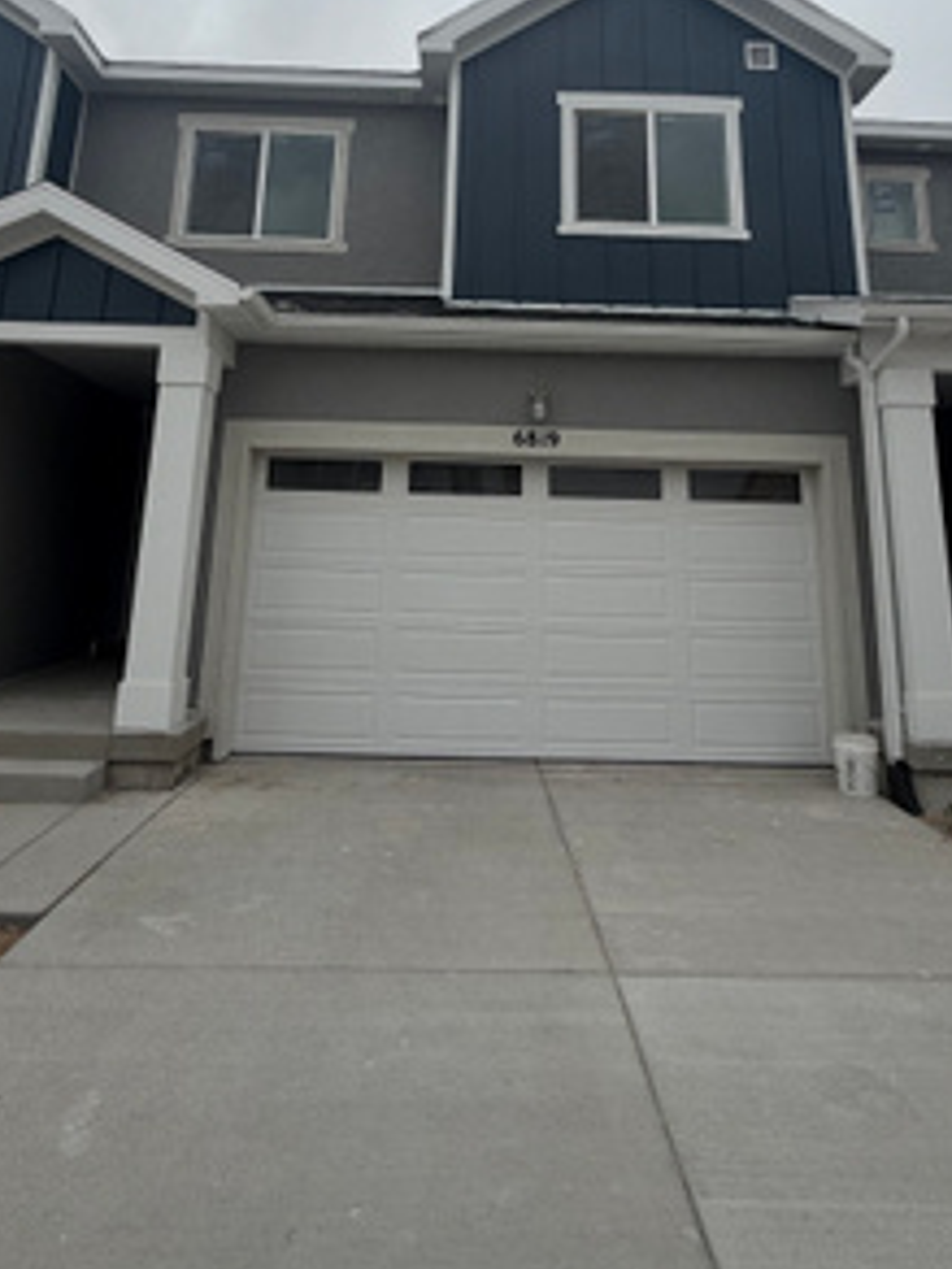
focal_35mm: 23
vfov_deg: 70.4
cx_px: 474
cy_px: 365
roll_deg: -1.4
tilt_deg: +13.6
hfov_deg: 58.9
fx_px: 843
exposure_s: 1/686
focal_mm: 2.22
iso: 40
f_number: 2.2
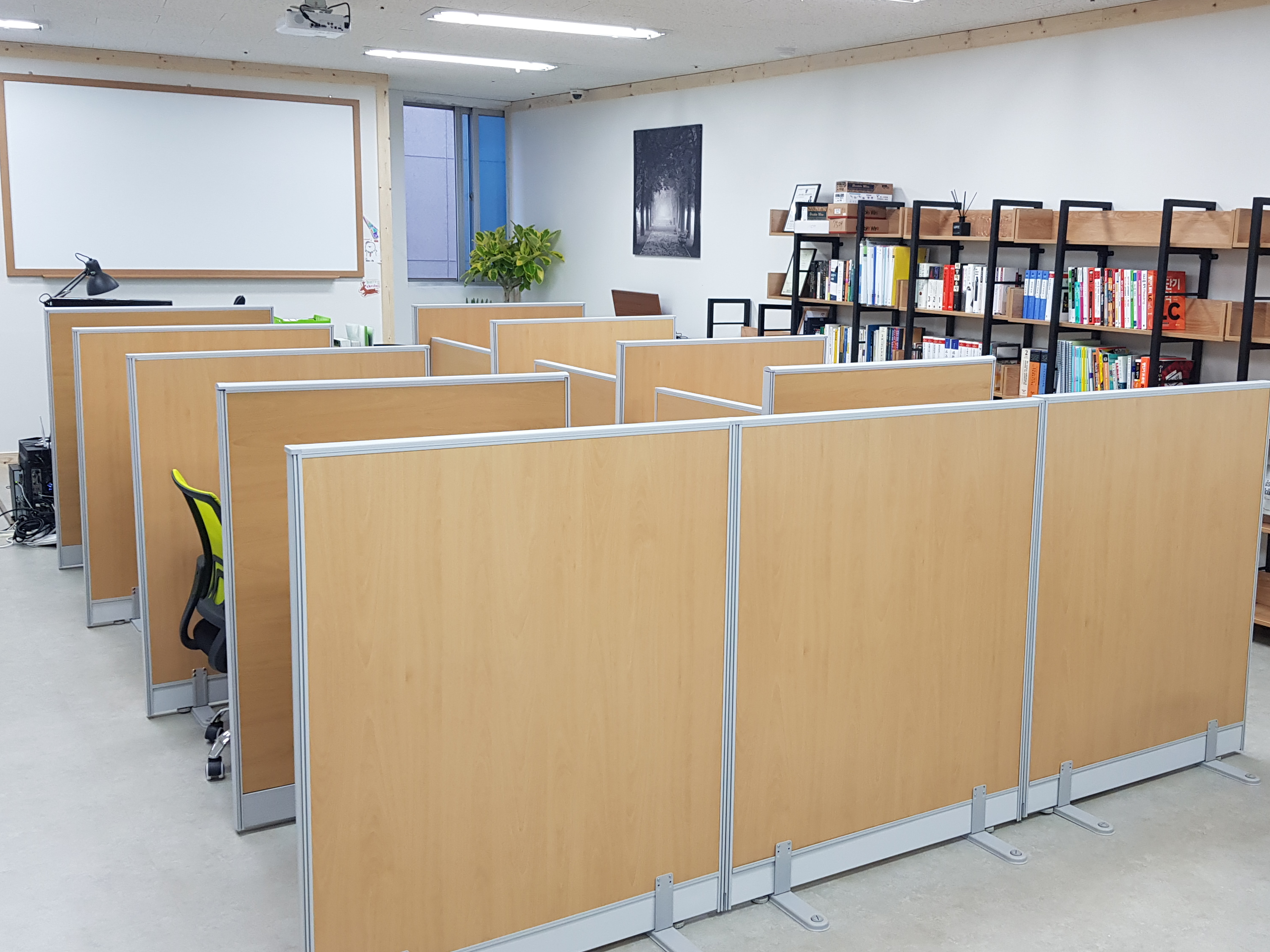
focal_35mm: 35
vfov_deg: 40.7
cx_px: 736
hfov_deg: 52.4
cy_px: 437
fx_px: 1284
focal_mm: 4.3
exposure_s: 1/60
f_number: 1.7
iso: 100
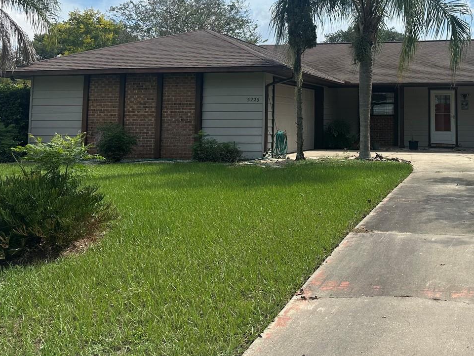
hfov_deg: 44.7
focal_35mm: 40
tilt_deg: +4.2
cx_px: 373
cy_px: 82
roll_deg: -0.7
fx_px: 548
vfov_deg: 35.0
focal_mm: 6.86
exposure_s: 1/6211
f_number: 1.78
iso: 80
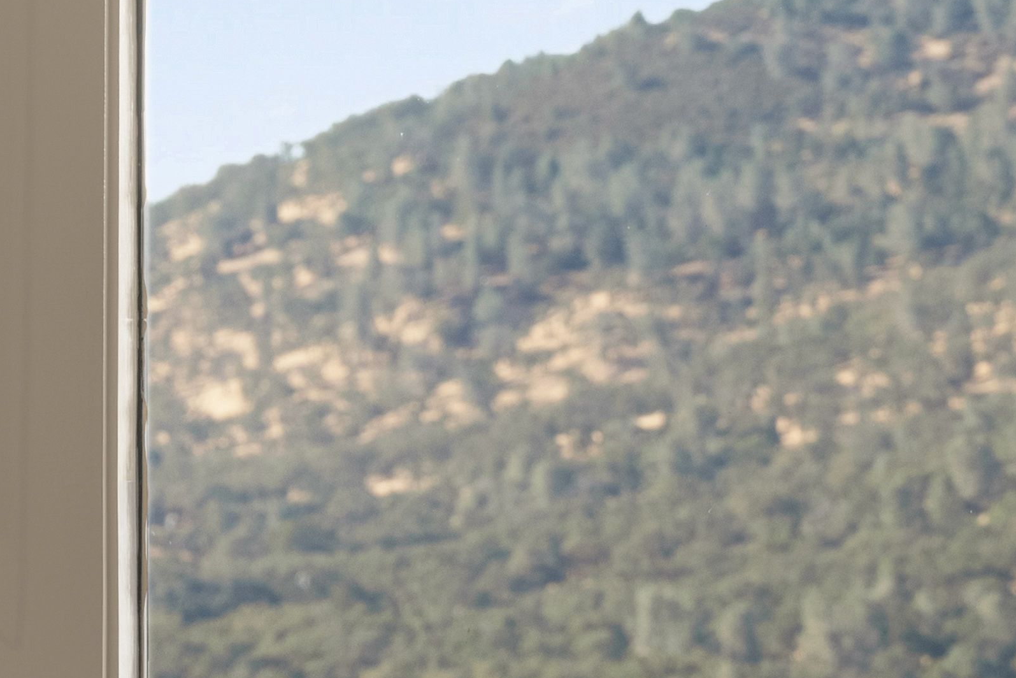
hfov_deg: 4.9
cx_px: 1303
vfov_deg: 3.3
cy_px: 676
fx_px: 11770
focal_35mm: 417
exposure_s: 1/25
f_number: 8
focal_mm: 70
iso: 320
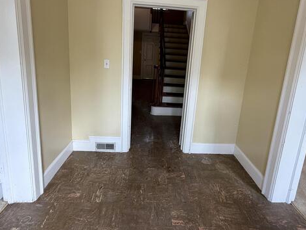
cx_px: 162
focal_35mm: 19
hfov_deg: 84.6
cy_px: 79
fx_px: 168
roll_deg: -3.8
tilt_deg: -11.1
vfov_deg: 67.1
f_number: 2.2
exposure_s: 1/120
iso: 160
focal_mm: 2.22
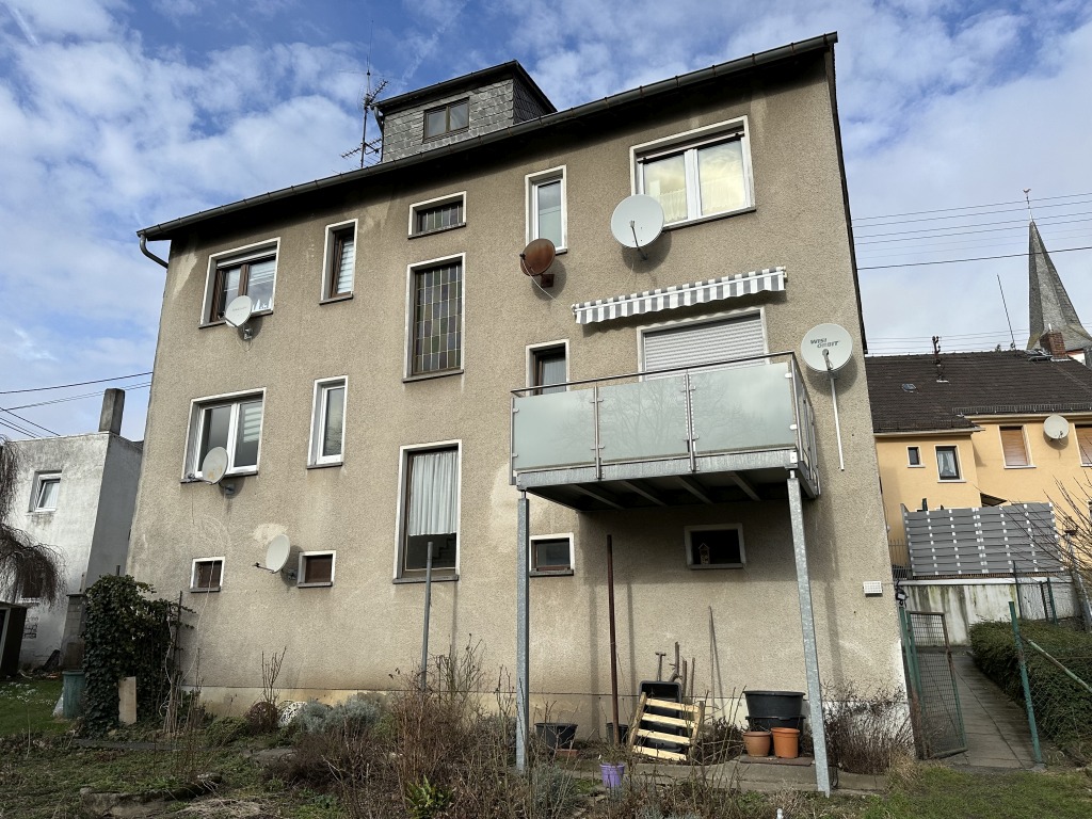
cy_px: 410
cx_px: 546
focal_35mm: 24
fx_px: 757
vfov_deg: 56.8
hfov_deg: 71.6
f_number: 1.78
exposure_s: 1/5848
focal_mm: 6.86
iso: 80
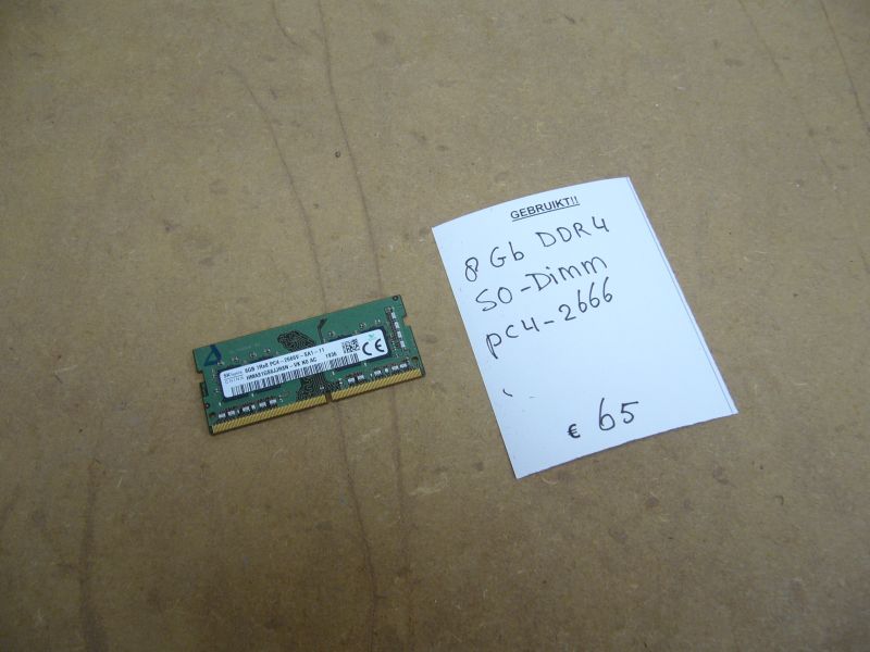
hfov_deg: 52.6
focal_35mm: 35
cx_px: 435
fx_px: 880
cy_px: 326
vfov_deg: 40.7
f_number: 2.8
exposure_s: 1/25
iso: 80
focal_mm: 5.8
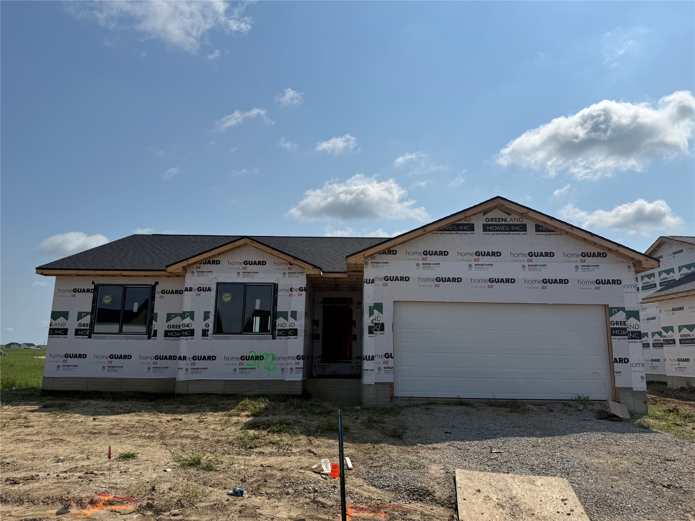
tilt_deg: +11.2
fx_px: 482
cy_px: 260
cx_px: 348
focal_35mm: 24
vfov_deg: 56.8
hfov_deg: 71.6
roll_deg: -1.3
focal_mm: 6.76
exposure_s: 1/14286
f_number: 1.78
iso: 80
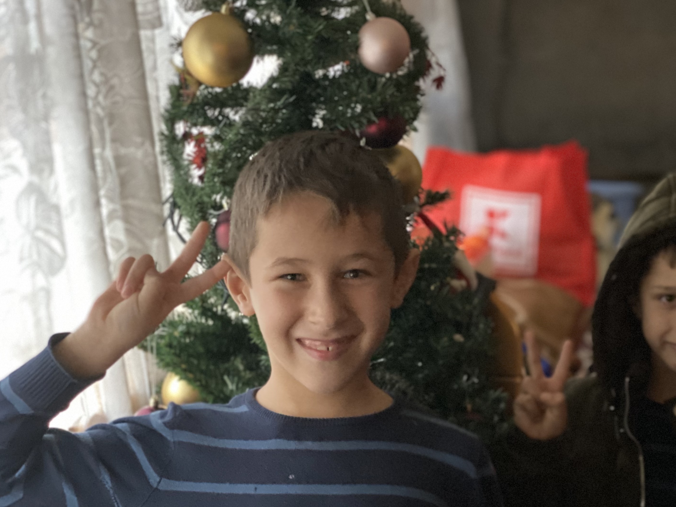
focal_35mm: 74
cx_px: 432
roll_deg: -1.0
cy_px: 355
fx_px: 1445
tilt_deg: -11.8
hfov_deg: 26.2
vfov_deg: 19.8
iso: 800
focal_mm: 6
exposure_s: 1/14
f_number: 2
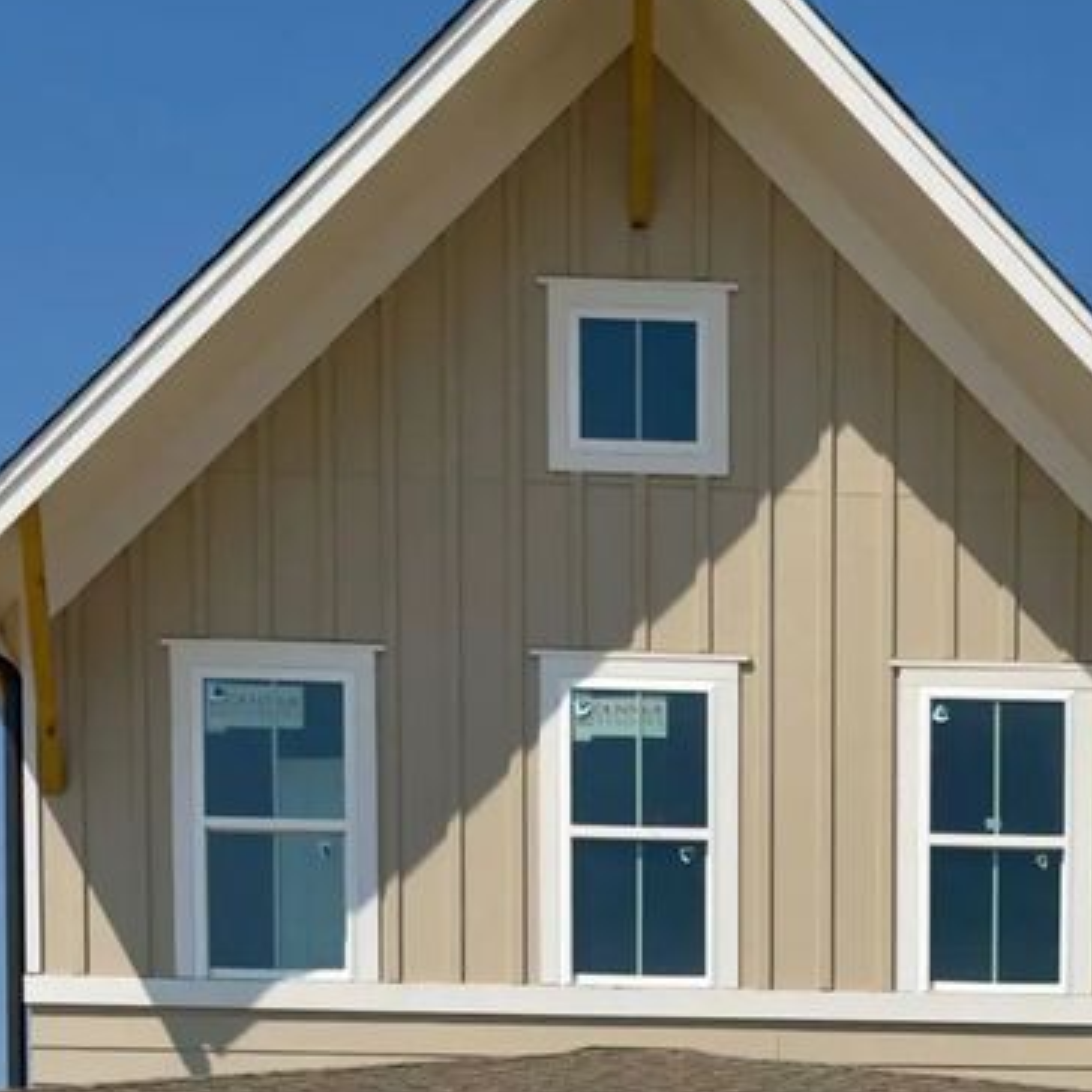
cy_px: 918
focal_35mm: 82
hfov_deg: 20.9
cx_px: 834
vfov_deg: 20.8
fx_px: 2927
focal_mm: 6.76
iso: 64
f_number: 1.78
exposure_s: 1/9615
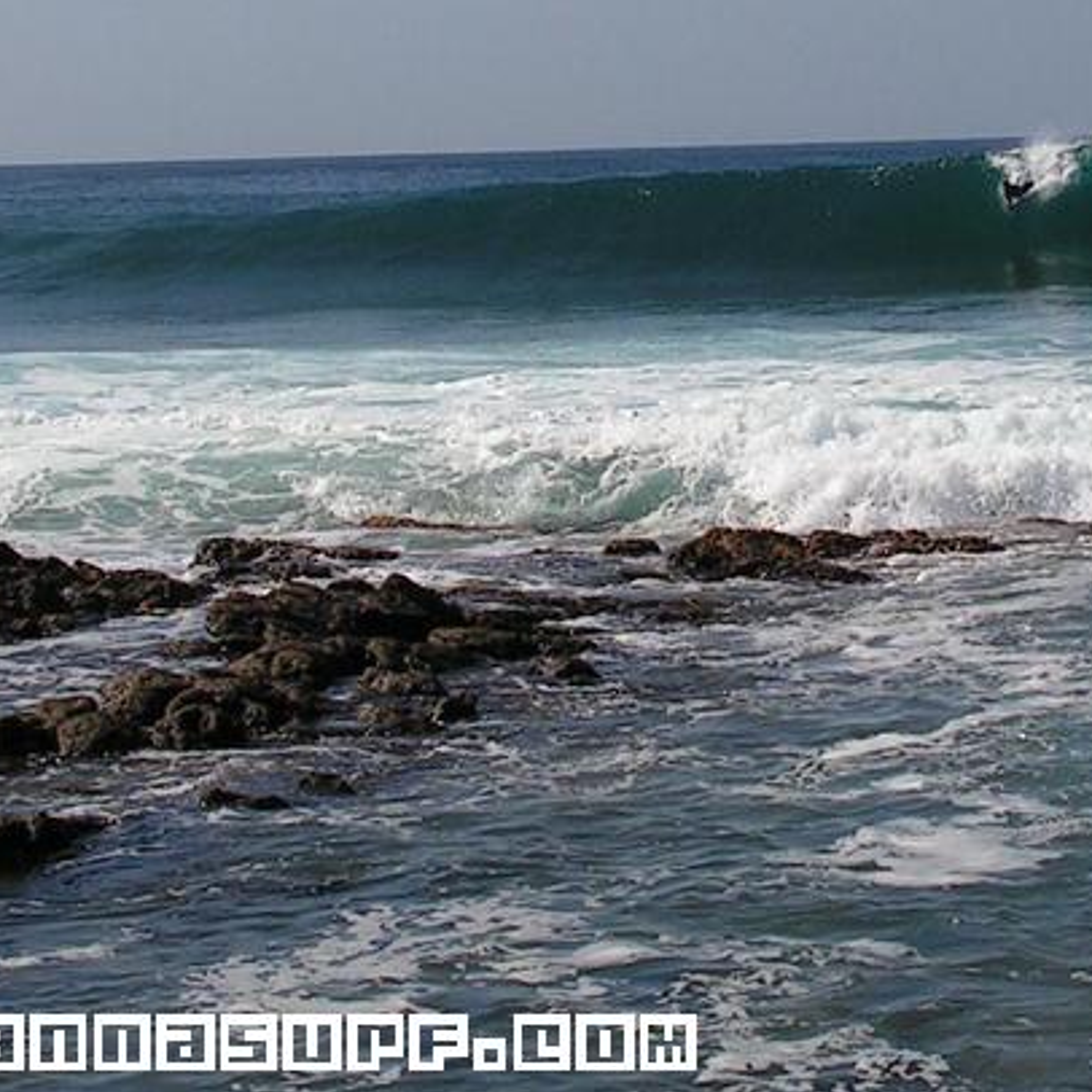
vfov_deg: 28.2
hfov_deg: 28.1
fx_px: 2177
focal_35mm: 61
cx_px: 623
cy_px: 551
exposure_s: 1/1000
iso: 64
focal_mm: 8.6
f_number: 4.8
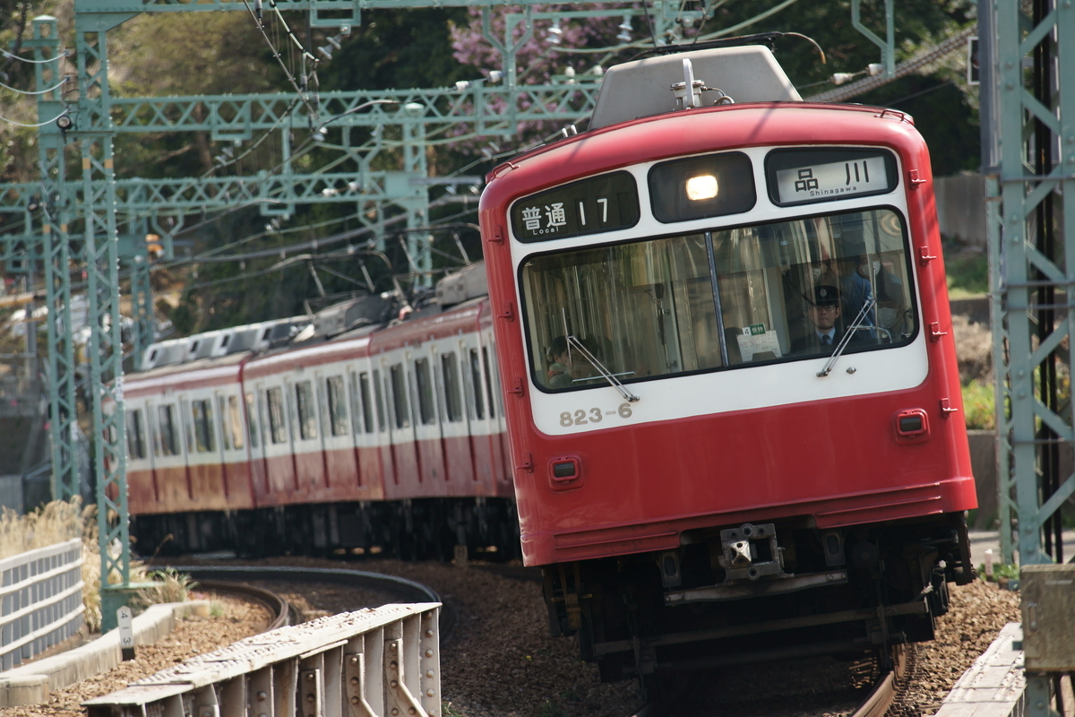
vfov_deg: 4.9
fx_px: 8360
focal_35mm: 280
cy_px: 358
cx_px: 538
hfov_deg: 7.4
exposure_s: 1/500
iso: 200
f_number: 5.6
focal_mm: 280
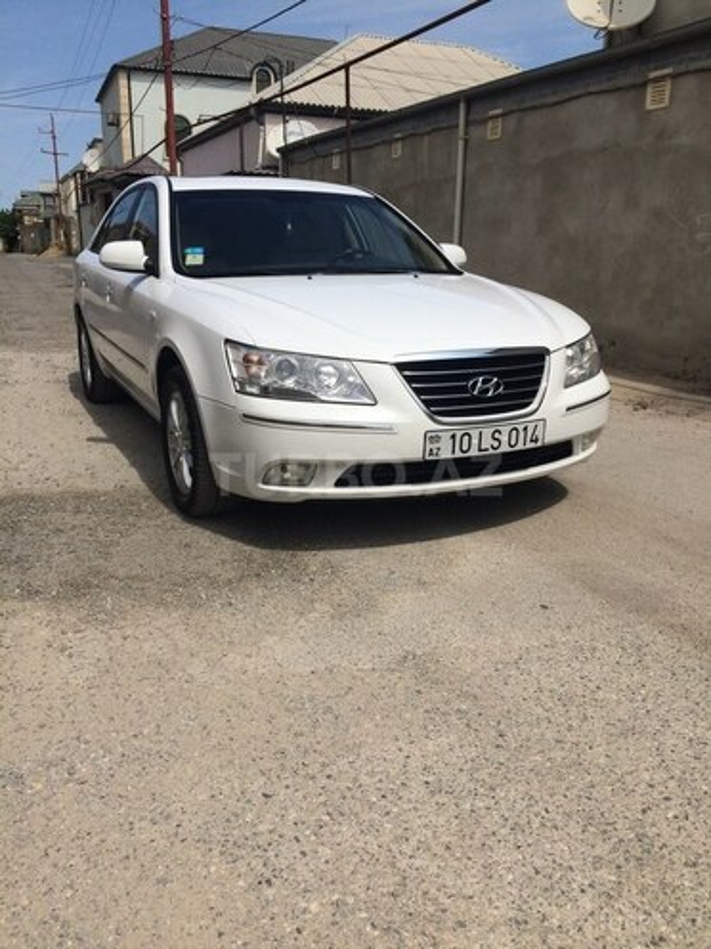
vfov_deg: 61.7
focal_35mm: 29
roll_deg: -0.6
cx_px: 356
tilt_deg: -16.1
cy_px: 474
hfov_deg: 48.2
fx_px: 794
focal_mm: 4.15
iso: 40
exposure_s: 1/5128
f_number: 2.2
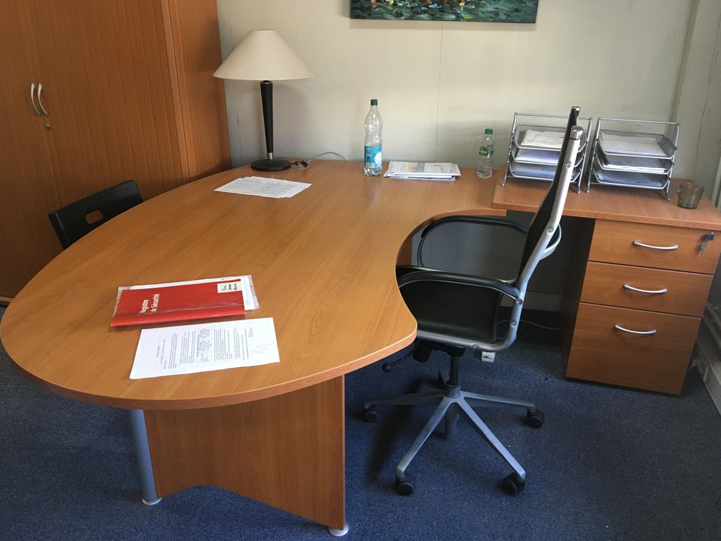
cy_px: 270
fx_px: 604
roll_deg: +0.0
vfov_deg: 48.2
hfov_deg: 61.7
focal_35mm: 29
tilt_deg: -23.3
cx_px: 360
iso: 160
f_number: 2.2
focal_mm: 4.15
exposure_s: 1/33
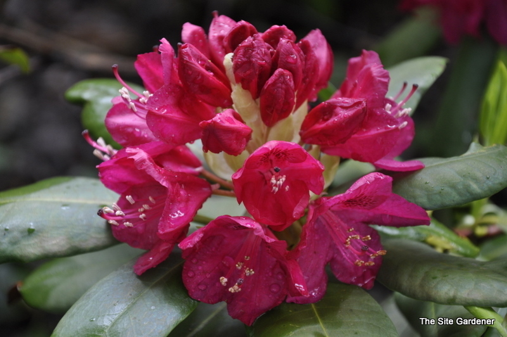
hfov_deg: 14.9
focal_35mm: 138
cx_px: 254
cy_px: 168
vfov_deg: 9.9
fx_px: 1942
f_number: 5.6
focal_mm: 92
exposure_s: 1/60
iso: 450
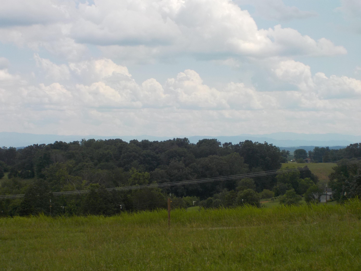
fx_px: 939
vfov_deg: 16.4
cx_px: 180
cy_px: 136
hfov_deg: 21.8
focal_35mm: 90
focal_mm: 12.3
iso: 125
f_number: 5.9
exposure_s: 1/640
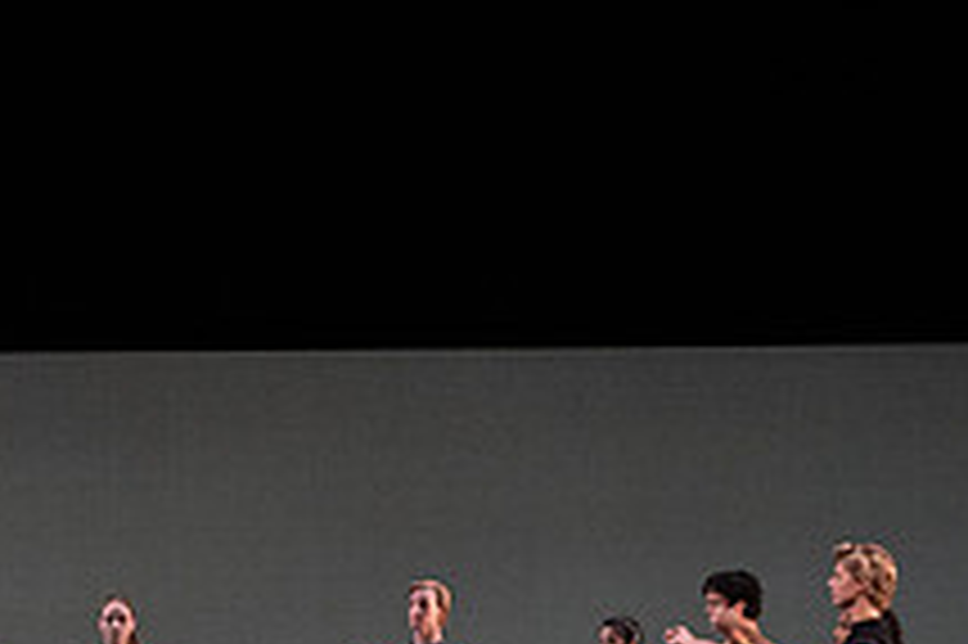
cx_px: -50
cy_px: 426
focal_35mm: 227
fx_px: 6099
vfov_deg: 6.0
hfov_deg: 9.0
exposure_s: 1/400
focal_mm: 84
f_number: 8
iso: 8000
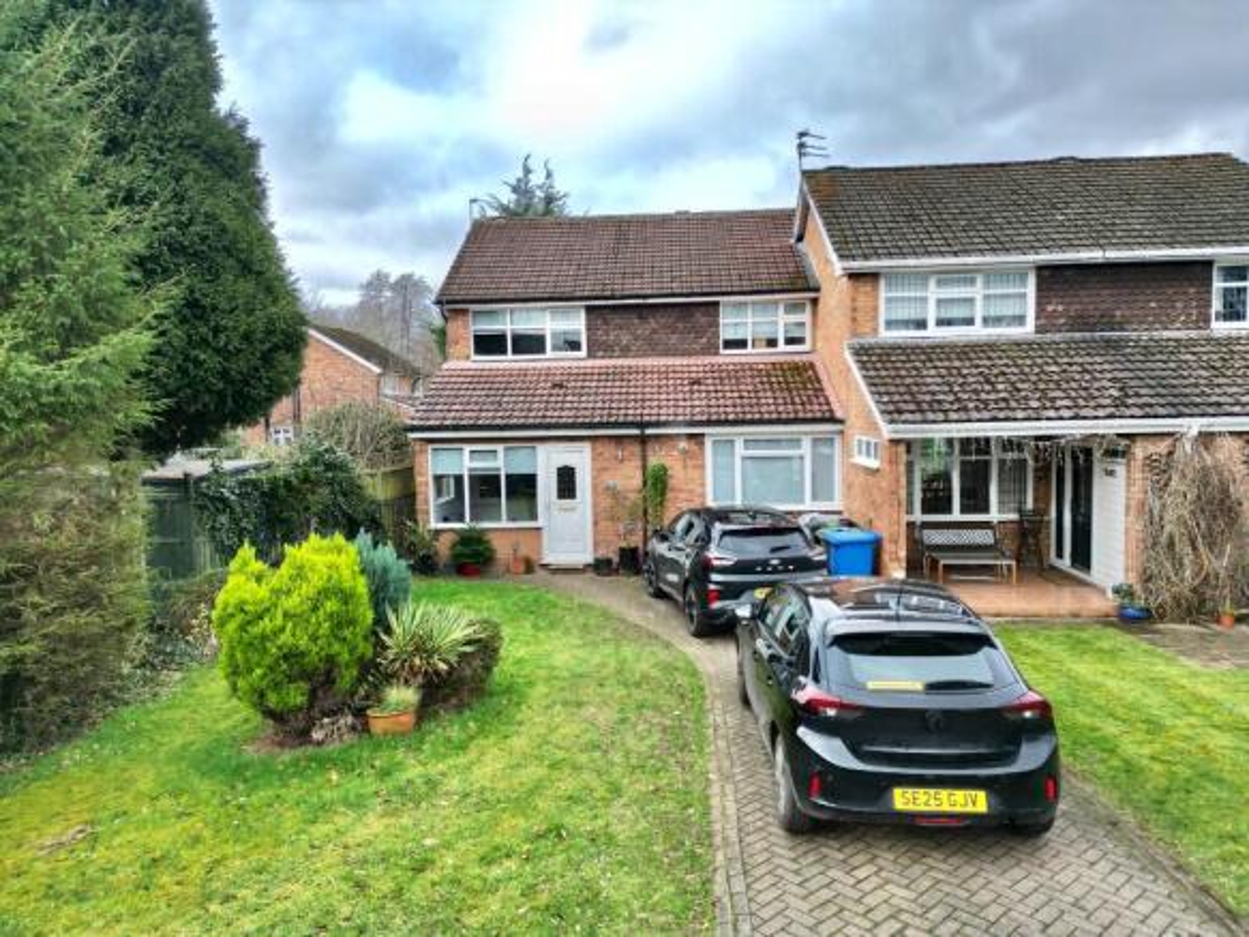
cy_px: 468
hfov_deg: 71.6
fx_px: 866
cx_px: 624
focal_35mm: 24
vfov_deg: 56.8
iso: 100
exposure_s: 1/725
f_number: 1.7
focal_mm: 6.72
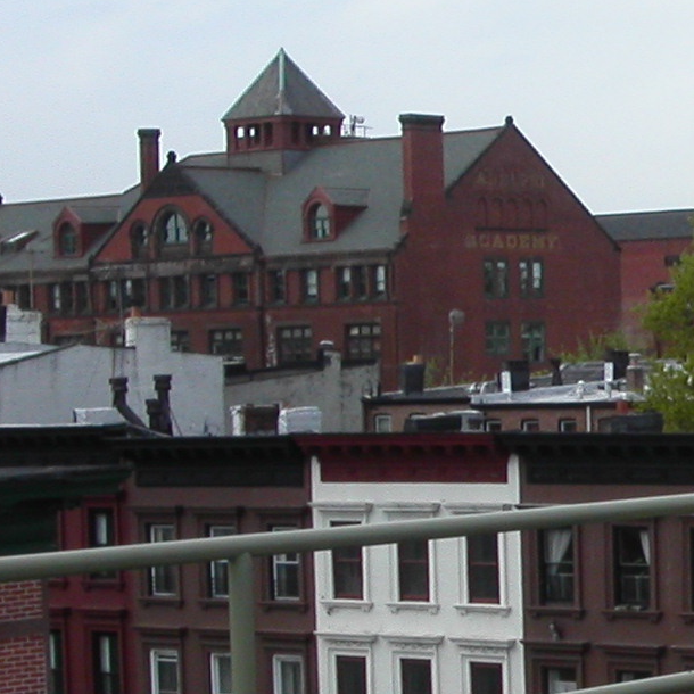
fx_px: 2835
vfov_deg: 13.9
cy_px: 428
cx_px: 1115
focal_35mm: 125
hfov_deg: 13.0
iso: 100
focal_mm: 7.8
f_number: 8
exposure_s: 1/350
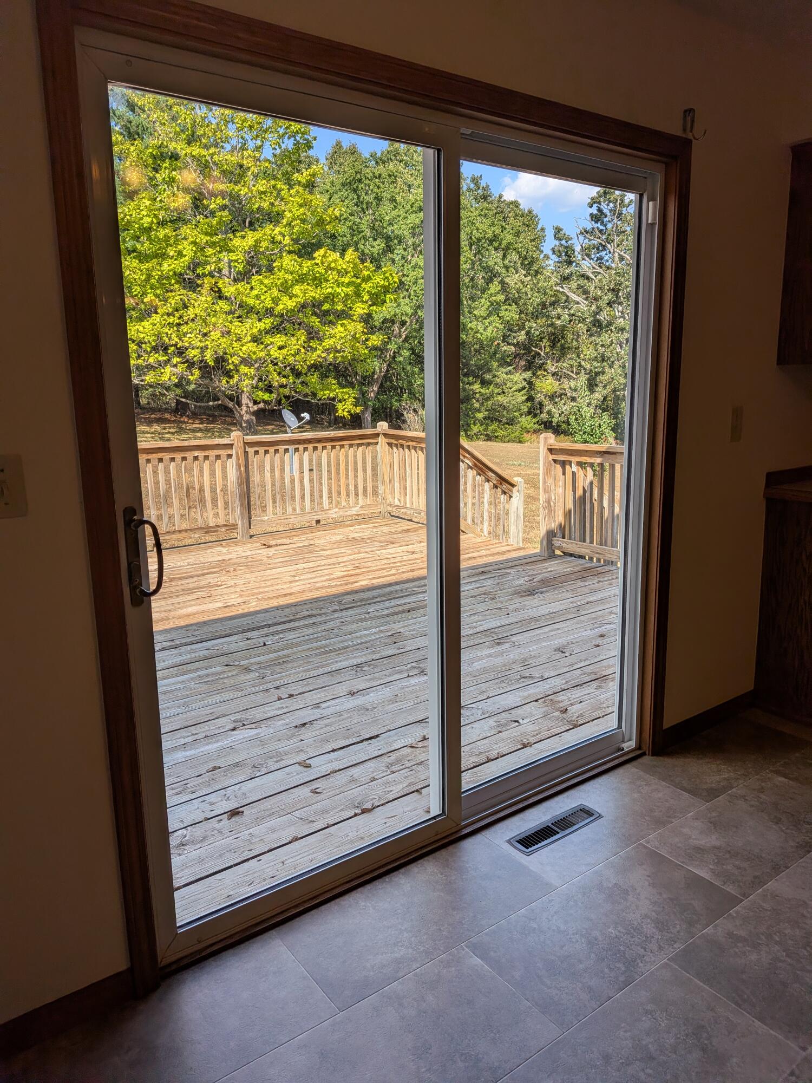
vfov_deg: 71.6
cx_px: 406
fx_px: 751
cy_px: 542
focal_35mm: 24
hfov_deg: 56.8
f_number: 1.7
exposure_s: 1/755
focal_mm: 4.53
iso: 28
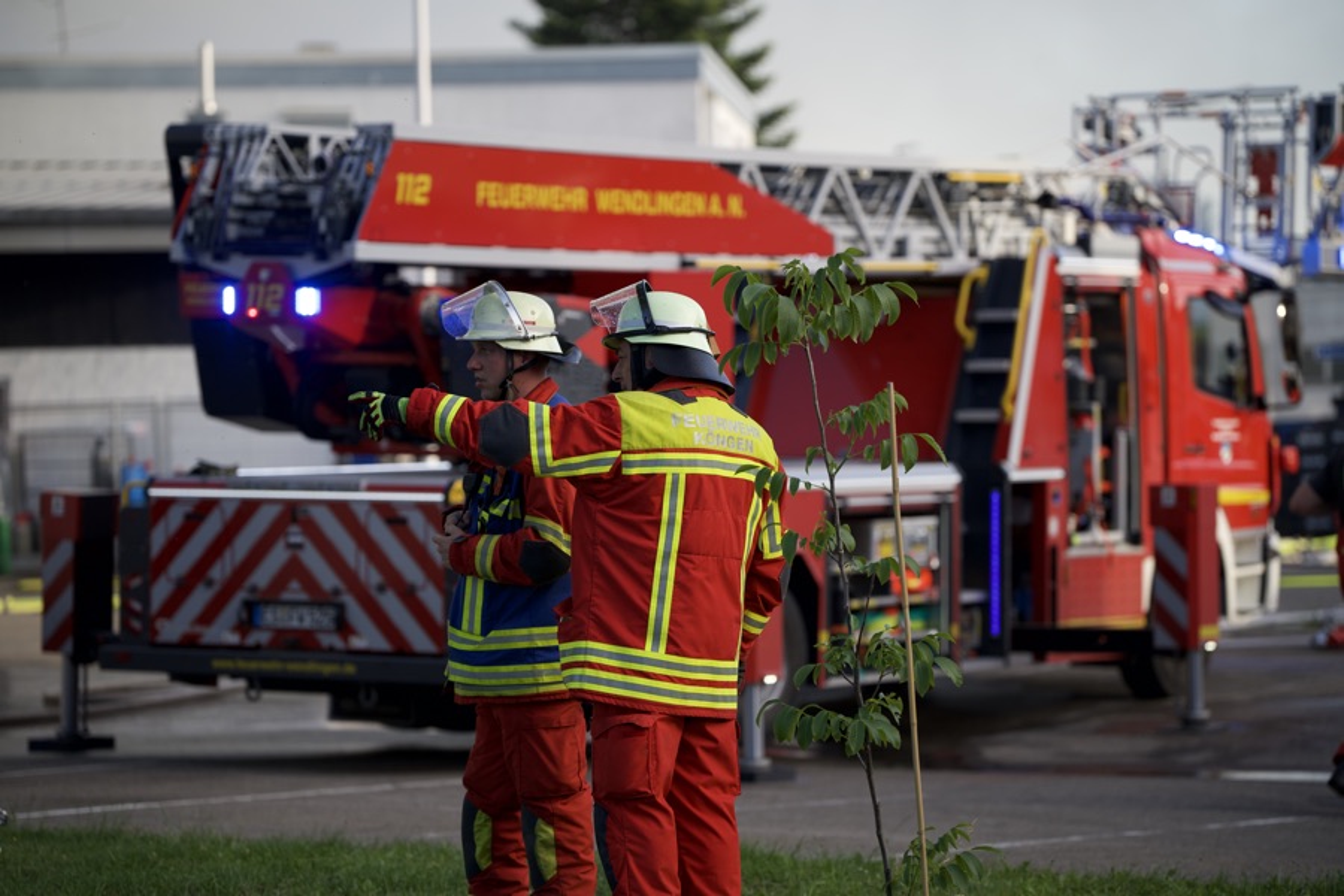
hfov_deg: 16.8
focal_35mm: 122
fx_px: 4554
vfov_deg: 11.2
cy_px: 448
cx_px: 672
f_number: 2.8
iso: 400
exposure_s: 1/1250
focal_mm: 122
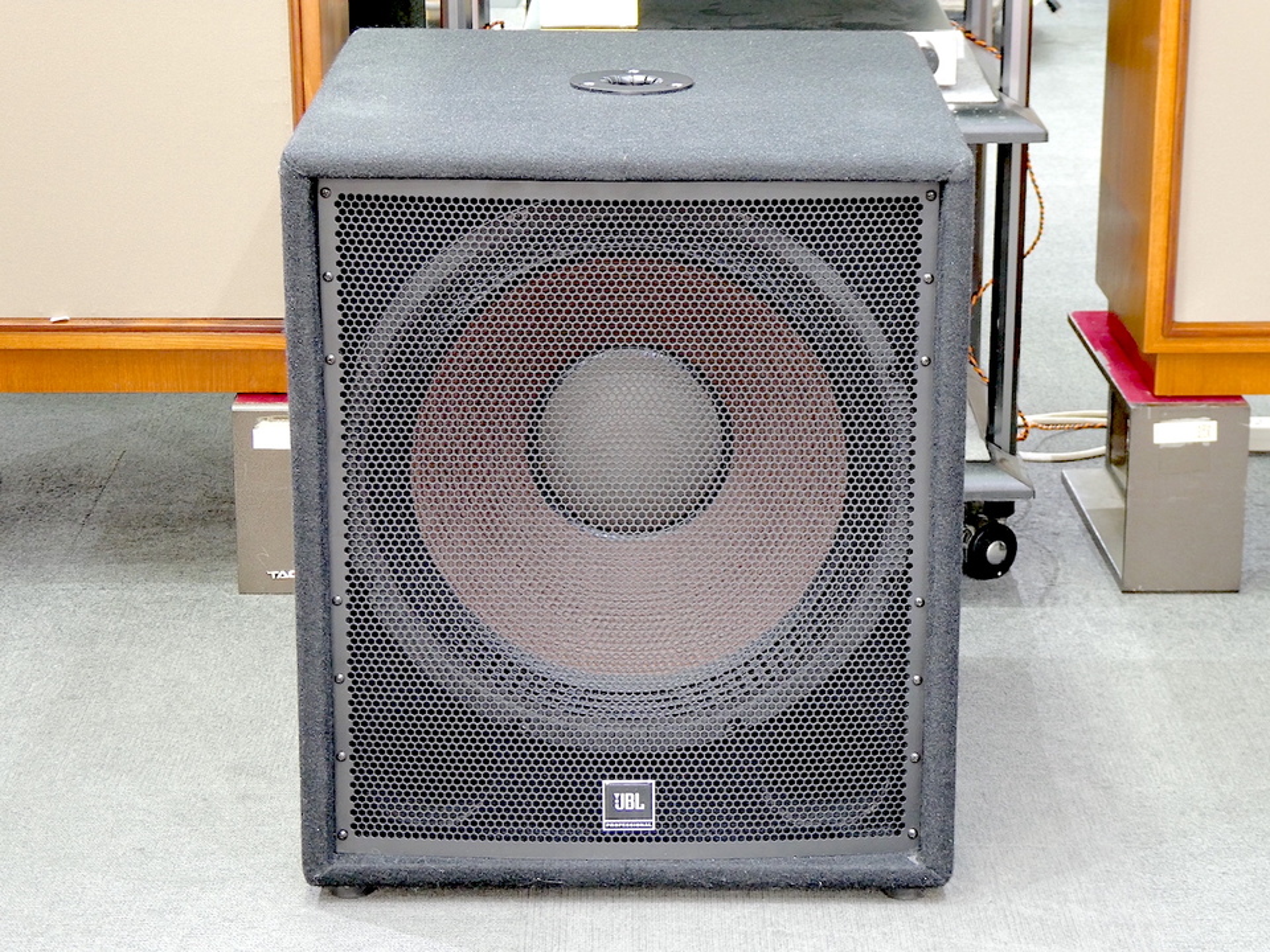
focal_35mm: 79
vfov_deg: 18.7
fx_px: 2898
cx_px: 635
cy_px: 476
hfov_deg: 24.7
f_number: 4.7
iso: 200
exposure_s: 1.3
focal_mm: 14.1
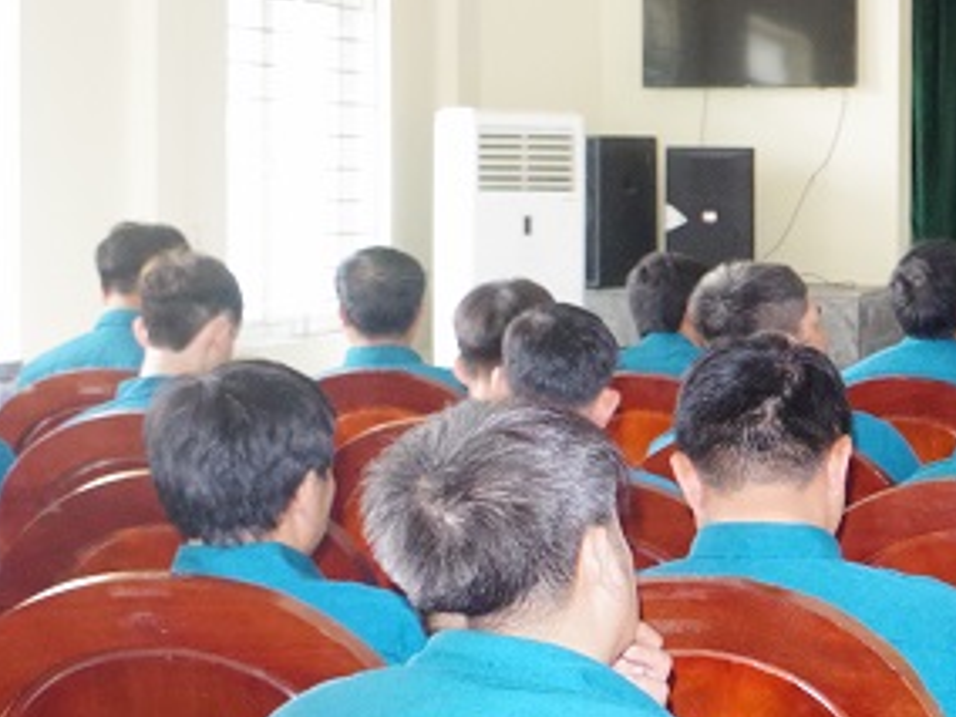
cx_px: 1626
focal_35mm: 105
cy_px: 310
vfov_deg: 14.1
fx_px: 2900
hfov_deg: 16.3
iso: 3200
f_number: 5.6
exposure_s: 1/100
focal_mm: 21.25
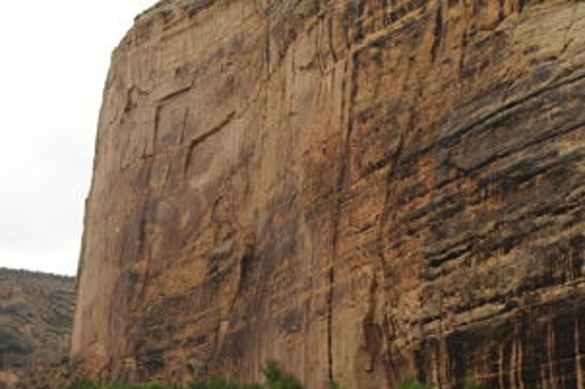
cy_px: 66
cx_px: 645
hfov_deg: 23.3
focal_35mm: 82
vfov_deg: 16.5
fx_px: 1332
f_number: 6.3
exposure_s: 1/640
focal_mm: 31
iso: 400
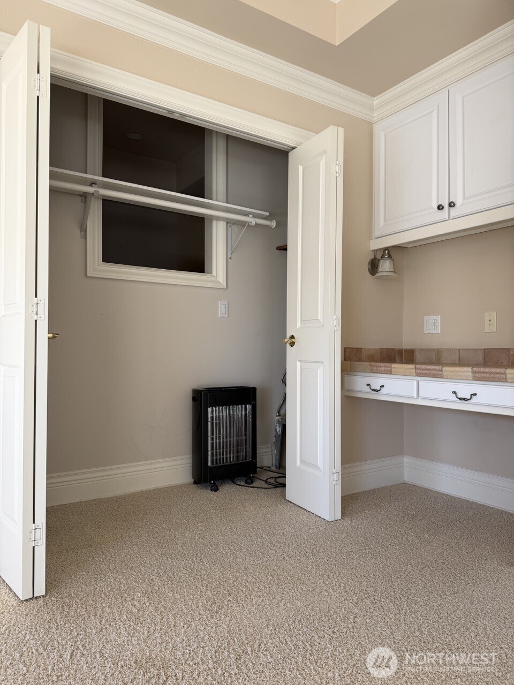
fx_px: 475
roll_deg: -0.5
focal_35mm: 24
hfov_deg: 56.8
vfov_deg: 71.6
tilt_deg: +0.2
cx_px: 257
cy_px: 342
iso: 64
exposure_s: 1/121
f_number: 1.78
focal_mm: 6.76
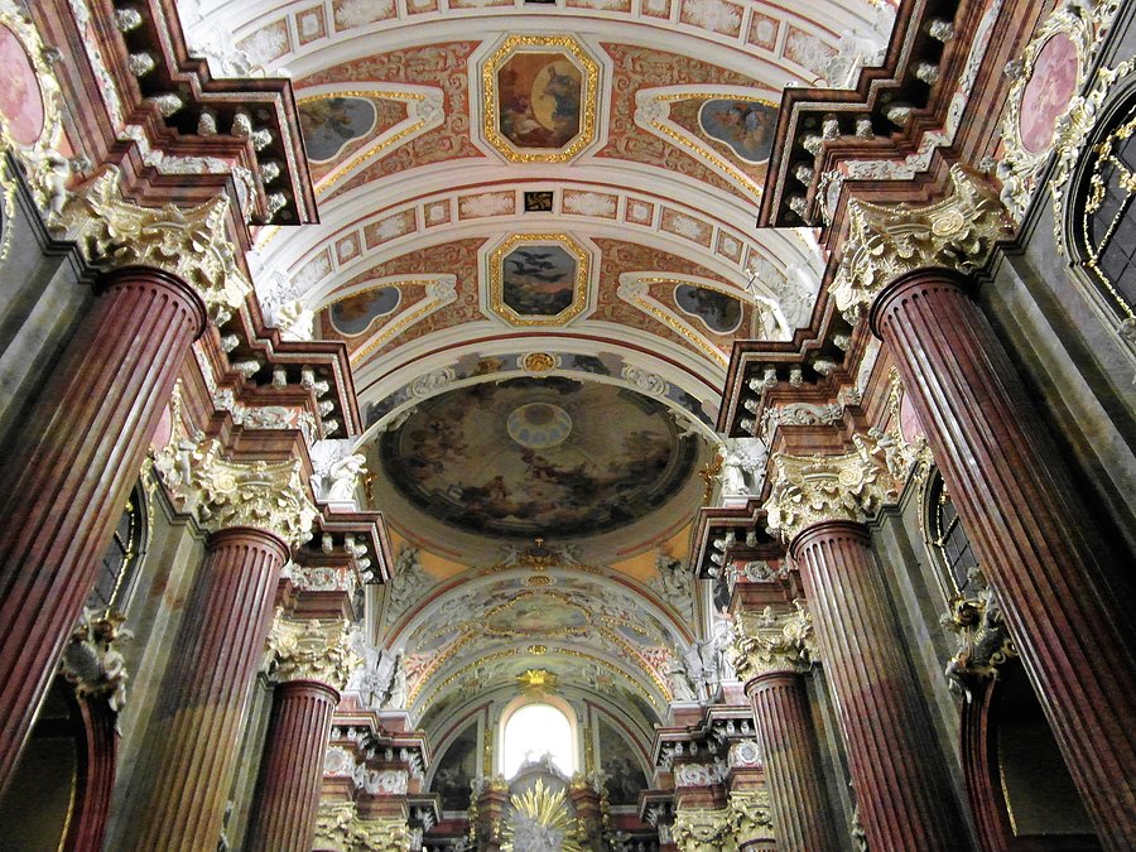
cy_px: 426
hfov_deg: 71.6
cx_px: 568
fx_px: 788
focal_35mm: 24
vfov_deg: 56.8
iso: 800
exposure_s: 1/20
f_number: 3.2
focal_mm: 4
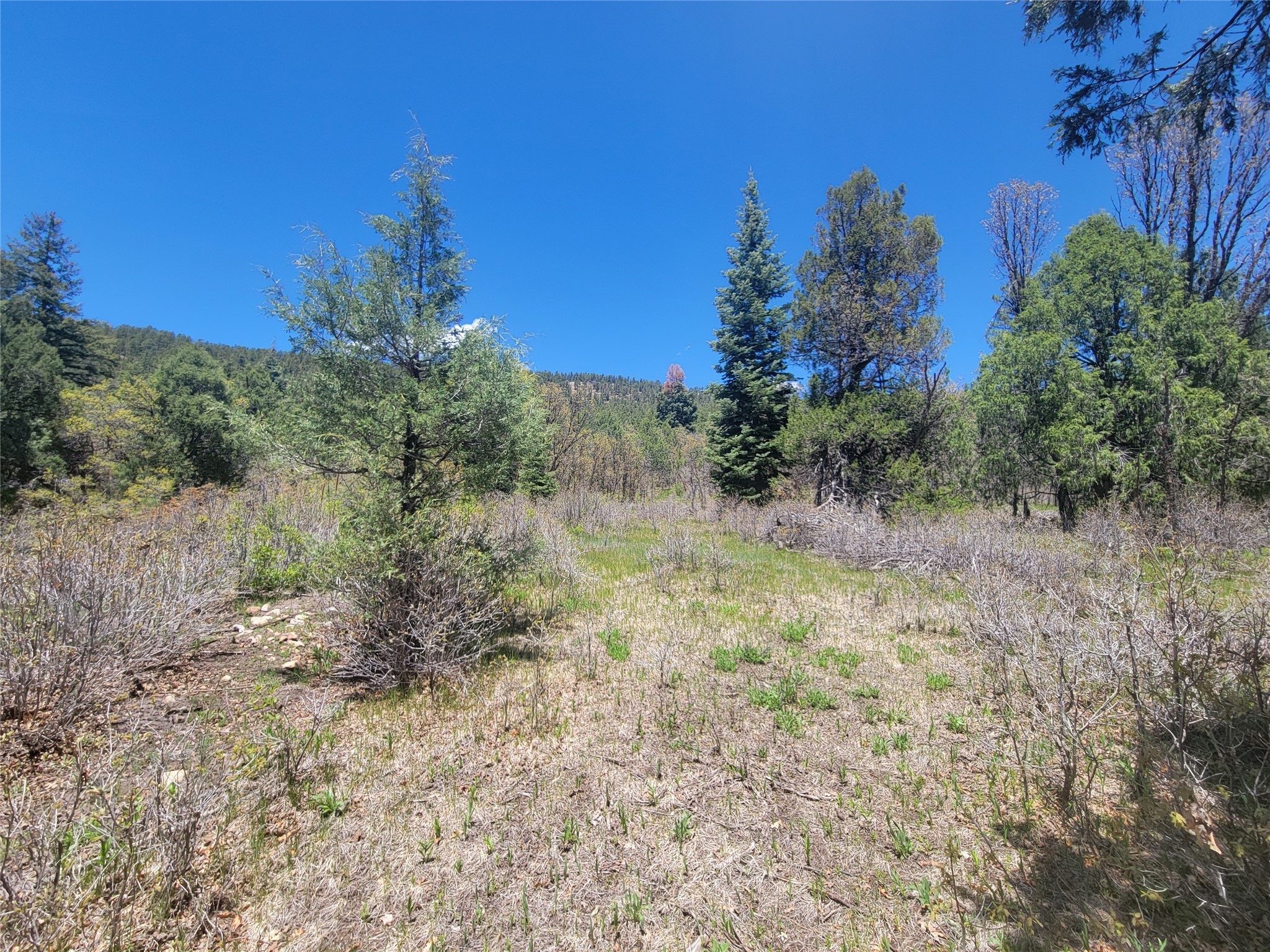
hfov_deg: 106.2
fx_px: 477
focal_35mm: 13
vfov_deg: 89.9
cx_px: 635
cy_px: 476
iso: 50
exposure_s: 1/767
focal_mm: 2.2
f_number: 2.2
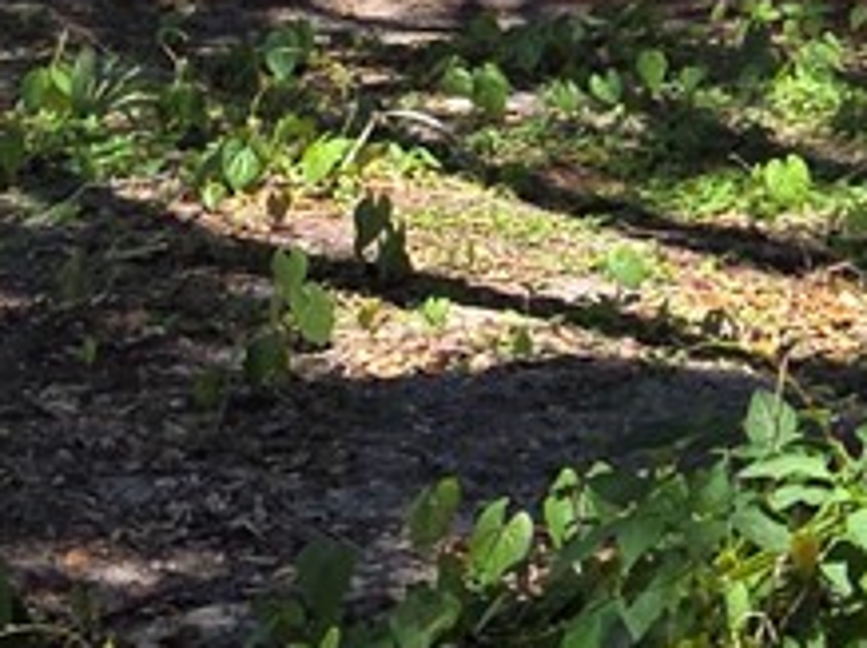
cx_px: -457
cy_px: 139
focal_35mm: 169
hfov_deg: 11.2
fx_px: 4228
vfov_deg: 8.8
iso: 25
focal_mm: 5.4
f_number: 1.8
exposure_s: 1/736
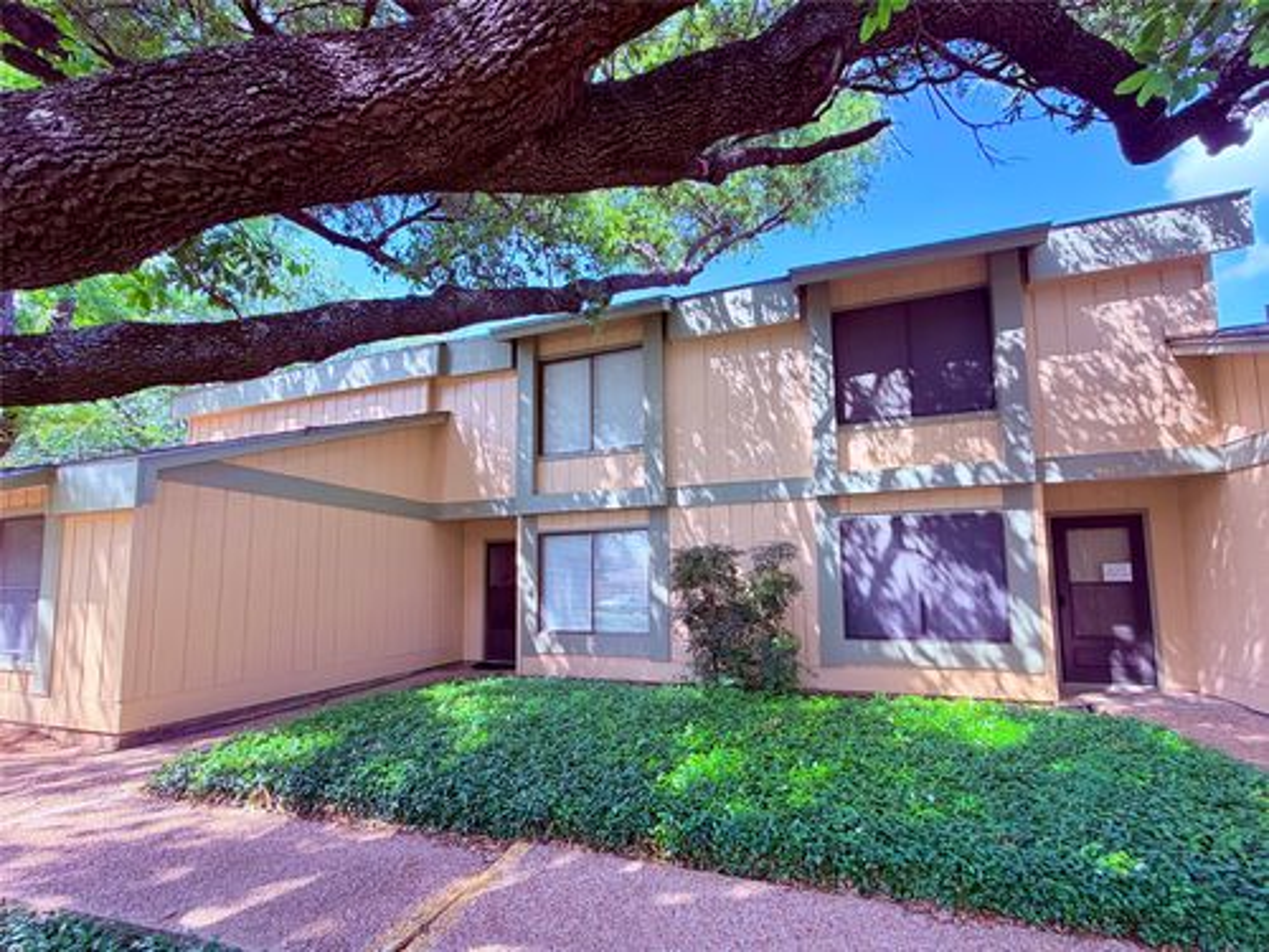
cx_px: 634
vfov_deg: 85.7
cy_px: 476
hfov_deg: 102.1
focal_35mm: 14
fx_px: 513
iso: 50
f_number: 2.2
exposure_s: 1/155
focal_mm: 2.22
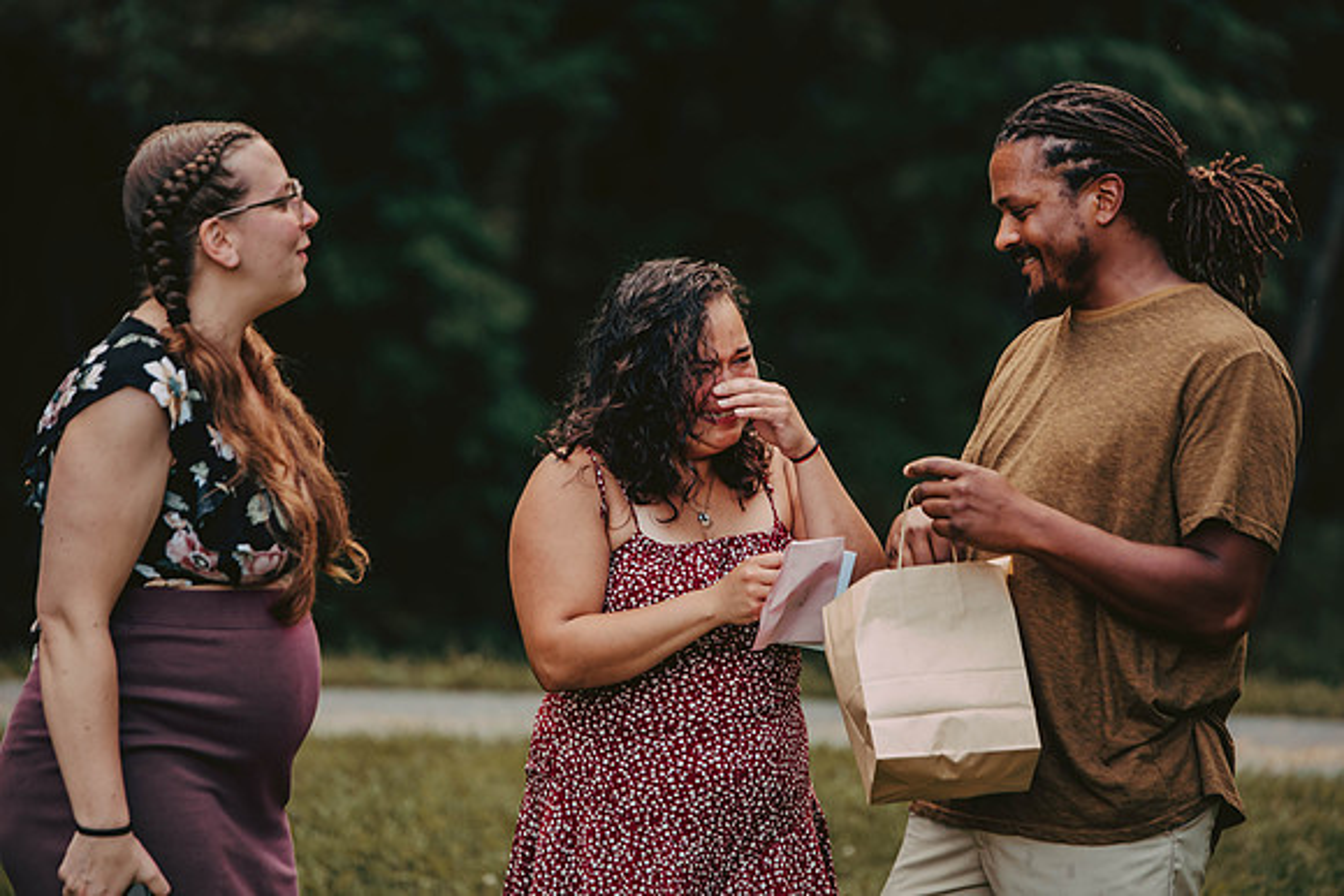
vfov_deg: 7.4
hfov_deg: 11.1
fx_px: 6908
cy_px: 448
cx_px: 672
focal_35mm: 185
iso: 250
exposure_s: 1/125
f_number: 3.5
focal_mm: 185
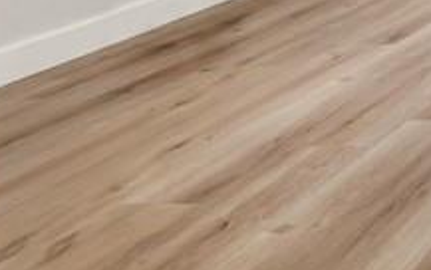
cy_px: -262
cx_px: 961
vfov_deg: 15.2
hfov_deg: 16.6
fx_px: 823
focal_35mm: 70
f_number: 7.1
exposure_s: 1/40
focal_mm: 7
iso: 200
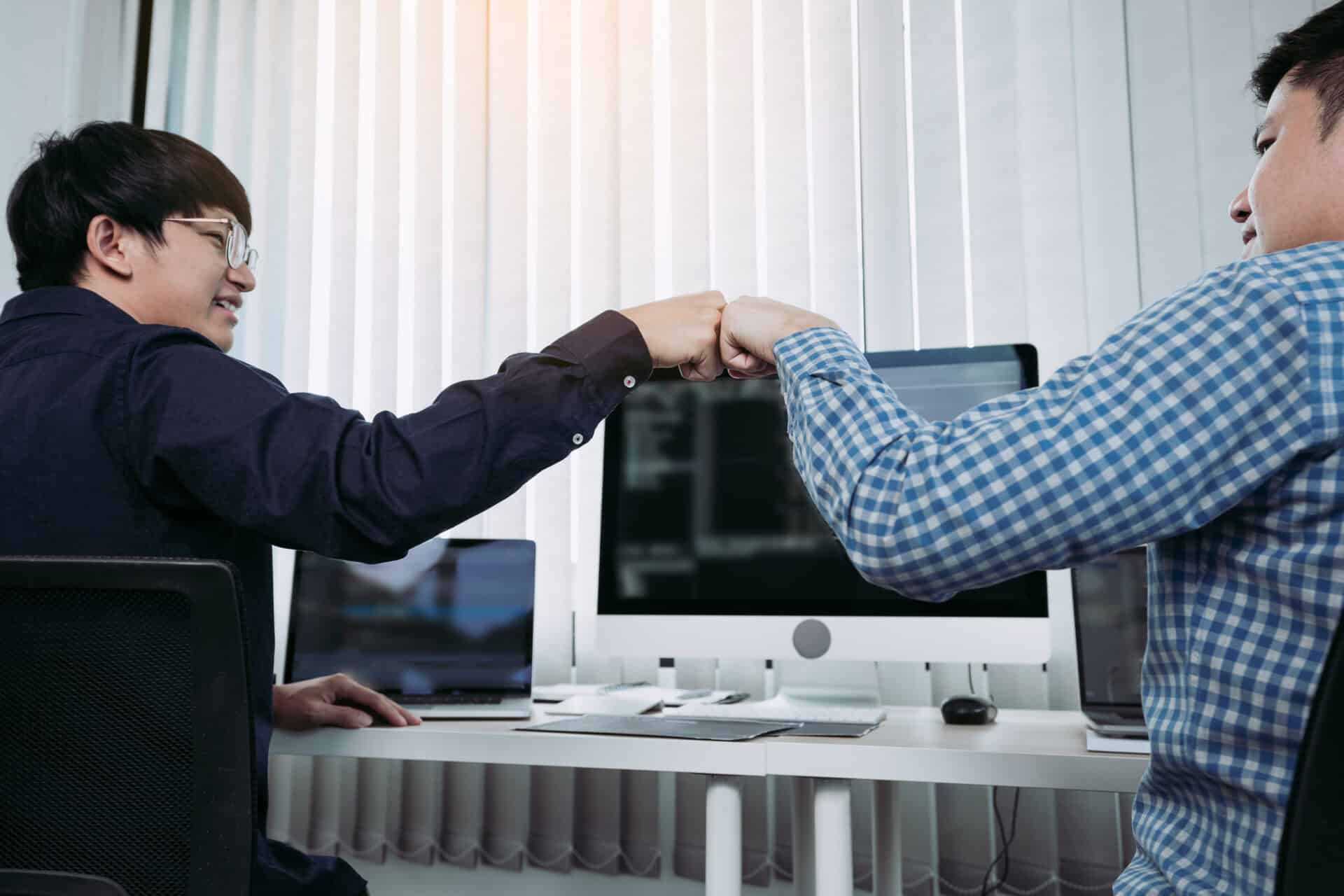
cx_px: 672
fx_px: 1195
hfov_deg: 58.7
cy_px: 448
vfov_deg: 41.1
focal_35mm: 32
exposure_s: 1/100
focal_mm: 32
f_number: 4
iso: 320
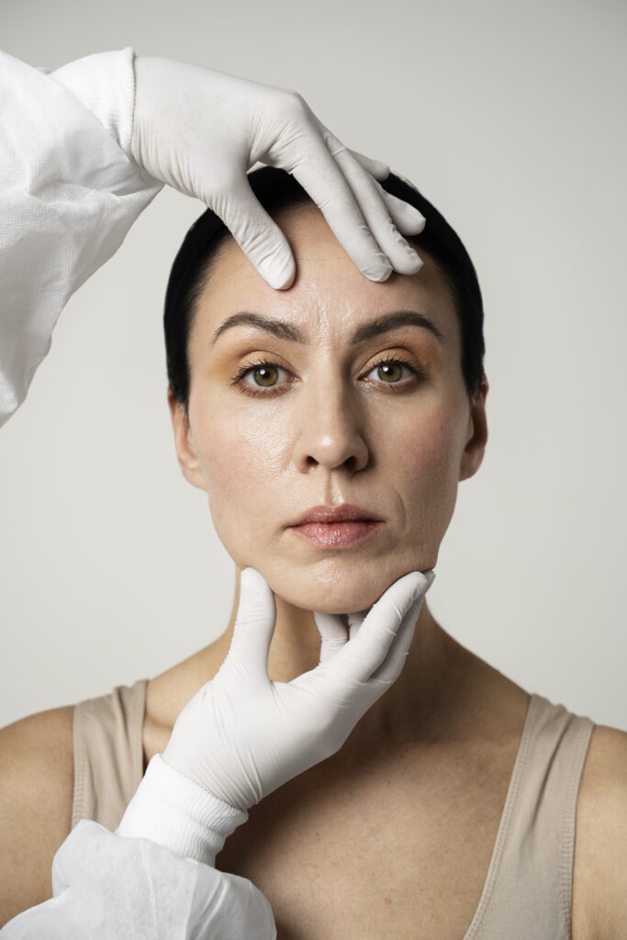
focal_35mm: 65
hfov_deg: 20.9
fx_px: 1697
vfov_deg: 31.0
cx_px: 314
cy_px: 470
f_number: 5
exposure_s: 1/160
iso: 200
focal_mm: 65
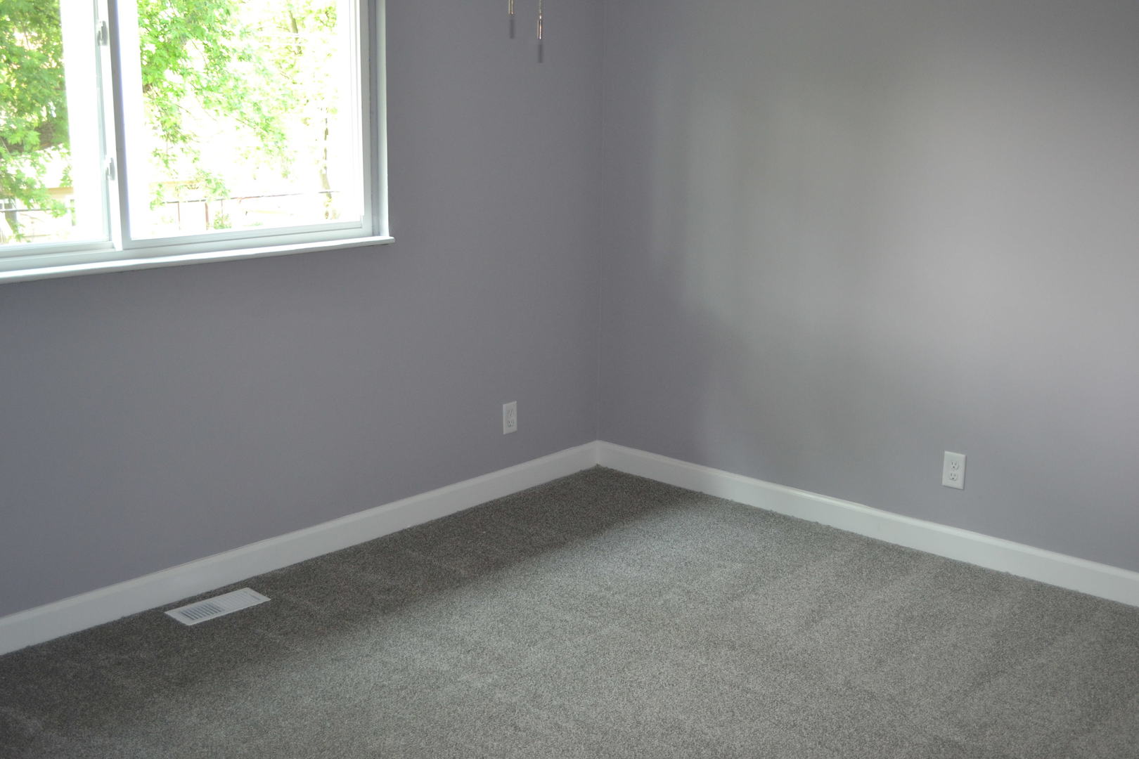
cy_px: 380
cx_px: 570
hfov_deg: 49.6
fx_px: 1234
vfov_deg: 34.2
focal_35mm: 39
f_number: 4.2
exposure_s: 1/60
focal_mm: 26
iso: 720
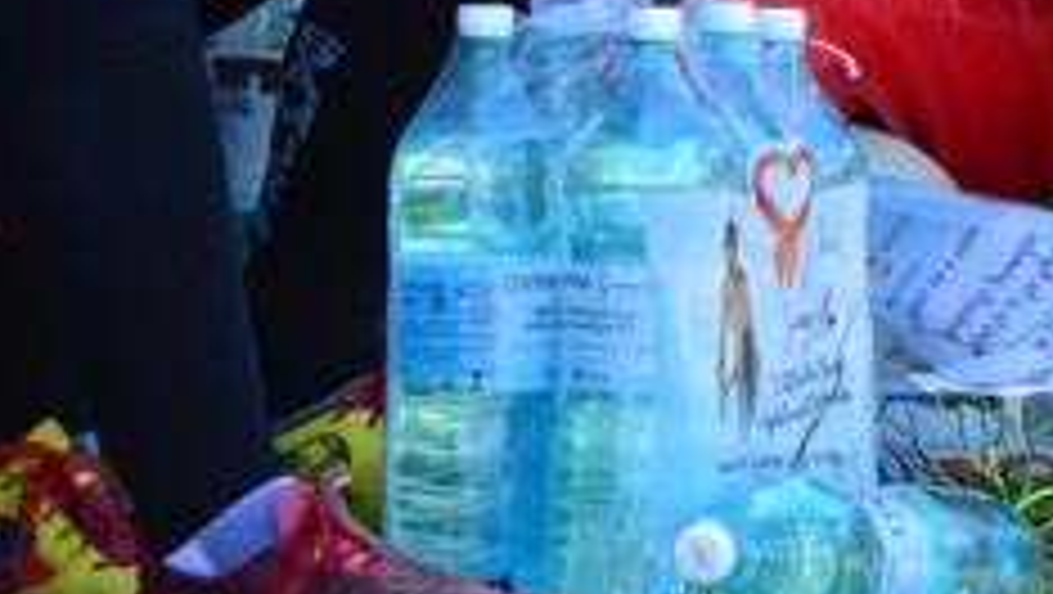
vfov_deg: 1.7
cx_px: 1539
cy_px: -382
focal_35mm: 725
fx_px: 20251
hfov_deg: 3.0
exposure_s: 1/800
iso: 800
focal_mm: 135
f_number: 8
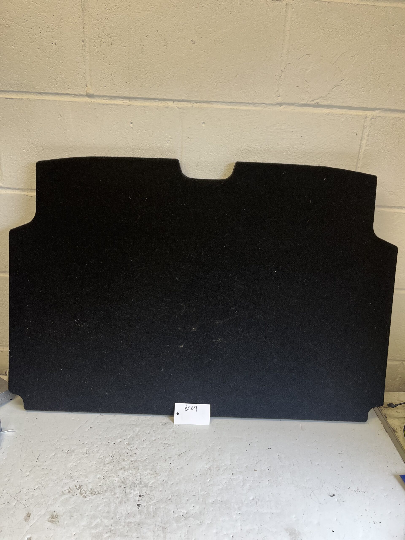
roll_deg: -2.7
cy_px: 270
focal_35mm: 26
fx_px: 406
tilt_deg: -21.3
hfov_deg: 53.1
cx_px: 202
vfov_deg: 67.3
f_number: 1.6
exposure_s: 1/100
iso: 125
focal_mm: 5.1
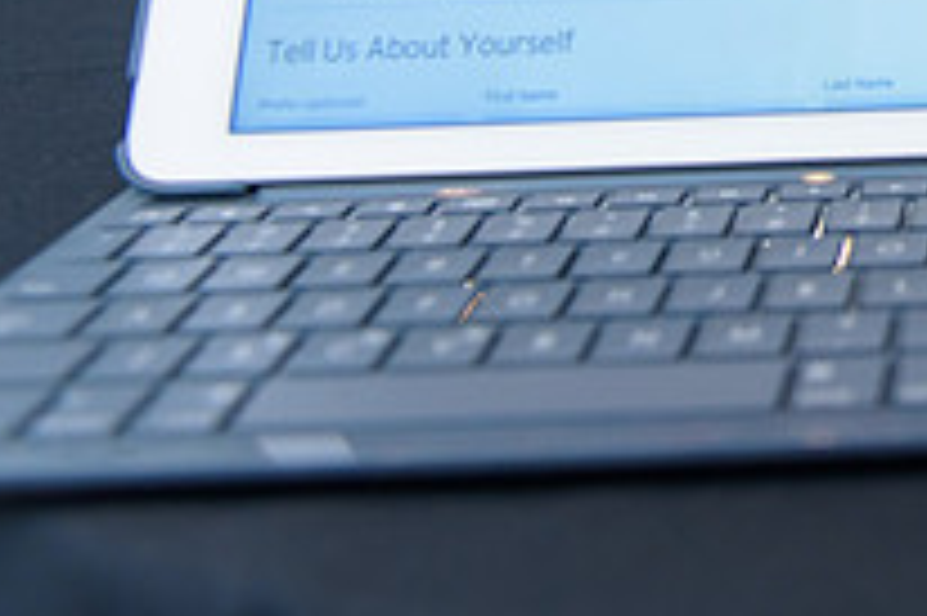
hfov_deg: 23.6
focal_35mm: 76
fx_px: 1955
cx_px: 1197
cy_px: -241
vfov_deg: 16.7
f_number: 3.2
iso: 1000
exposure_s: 1/125
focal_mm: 27
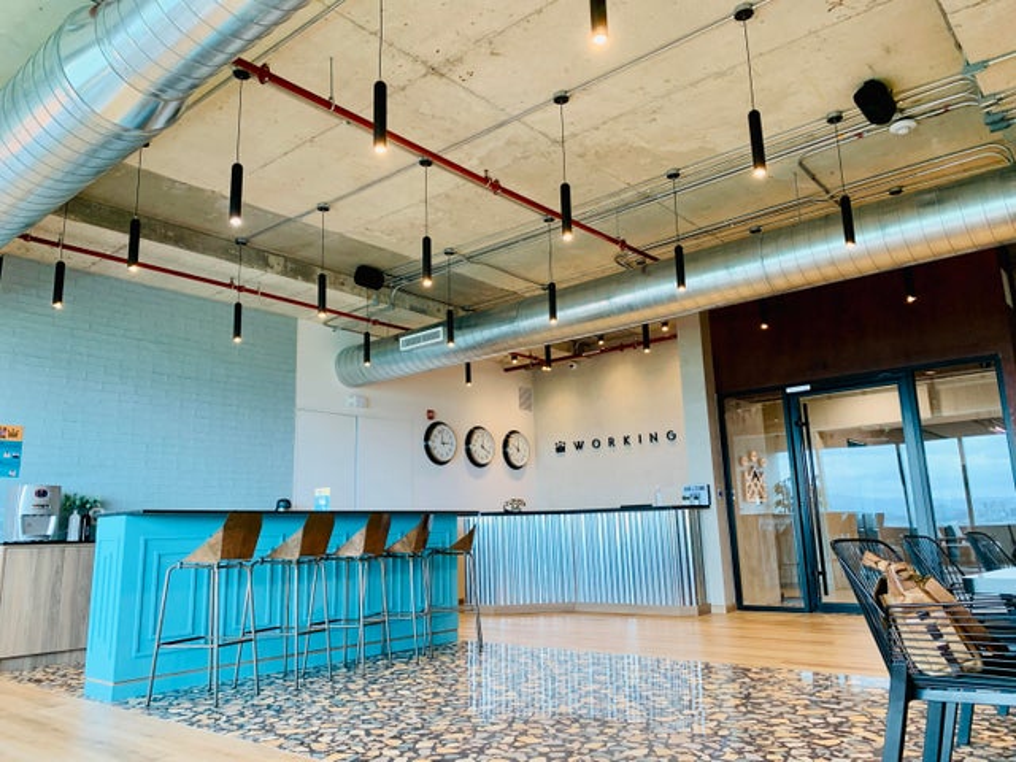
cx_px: 508
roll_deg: +1.8
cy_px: 381
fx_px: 763
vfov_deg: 53.1
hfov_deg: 67.3
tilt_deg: +11.8
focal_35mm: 26
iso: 125
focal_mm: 4.25
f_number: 1.8
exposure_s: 1/60
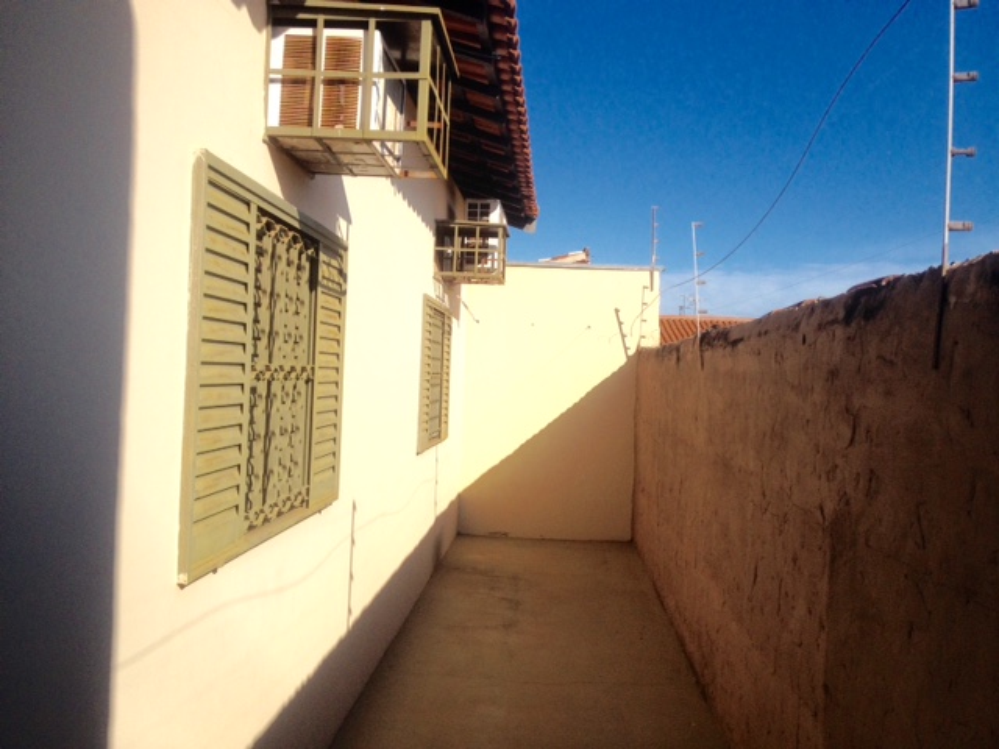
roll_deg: +0.1
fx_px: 1010
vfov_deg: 40.7
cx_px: 500
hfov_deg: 52.6
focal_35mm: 35
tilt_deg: -1.6
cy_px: 374
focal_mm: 4.28
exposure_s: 1/2304
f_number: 2.4
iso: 50
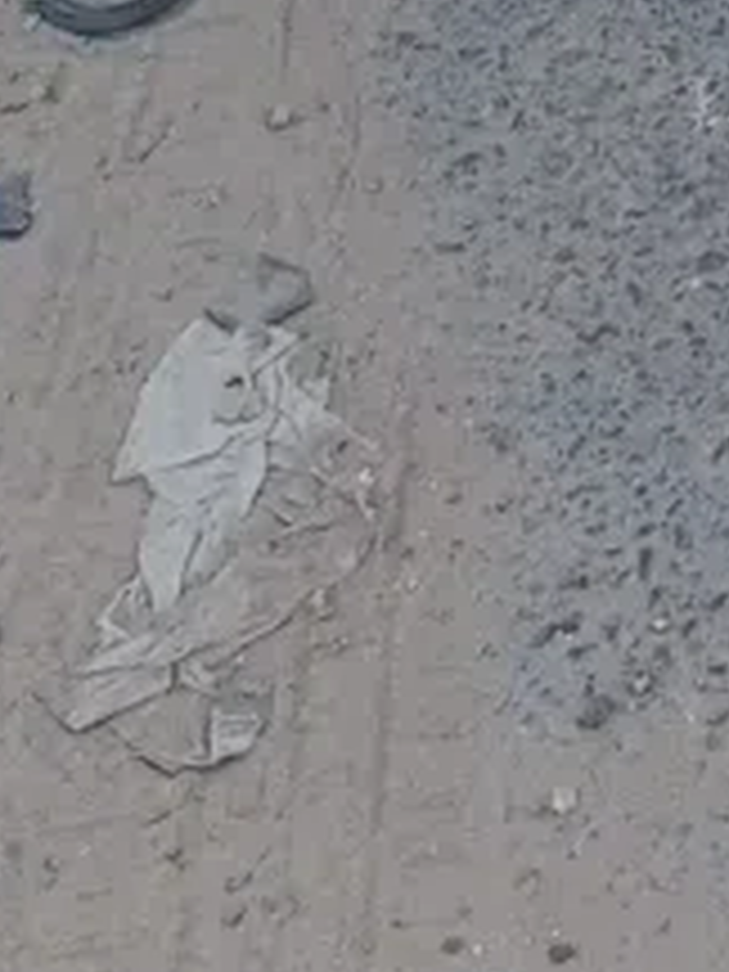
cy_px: -1577
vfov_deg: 10.3
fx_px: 4437
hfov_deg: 8.5
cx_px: 1768
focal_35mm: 158
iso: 246
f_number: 1.79
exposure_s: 1/100
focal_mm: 4.69
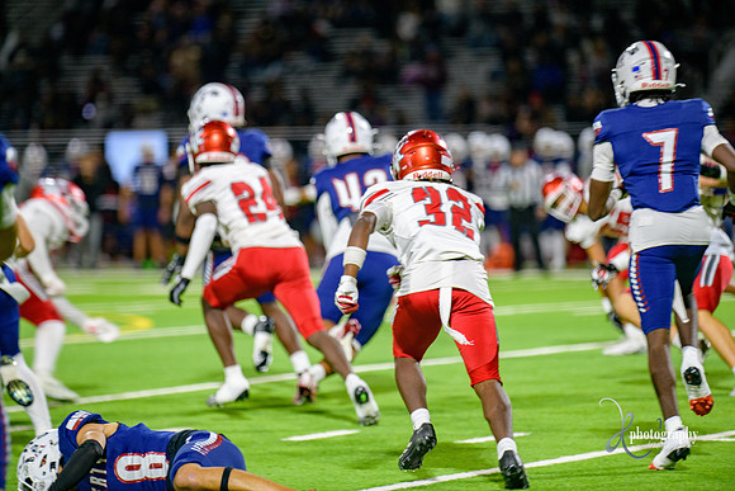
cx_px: 368
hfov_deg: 8.6
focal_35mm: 240
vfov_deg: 5.7
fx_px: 4901
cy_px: 246
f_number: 2.8
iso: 2000
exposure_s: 1/250
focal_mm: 240
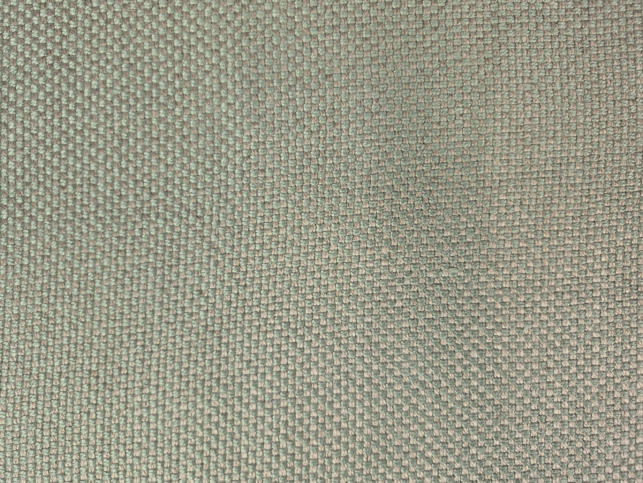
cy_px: 242
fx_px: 427
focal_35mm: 23
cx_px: 322
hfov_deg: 73.9
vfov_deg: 58.9
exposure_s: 1/100
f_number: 1.8
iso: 64
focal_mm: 5.4
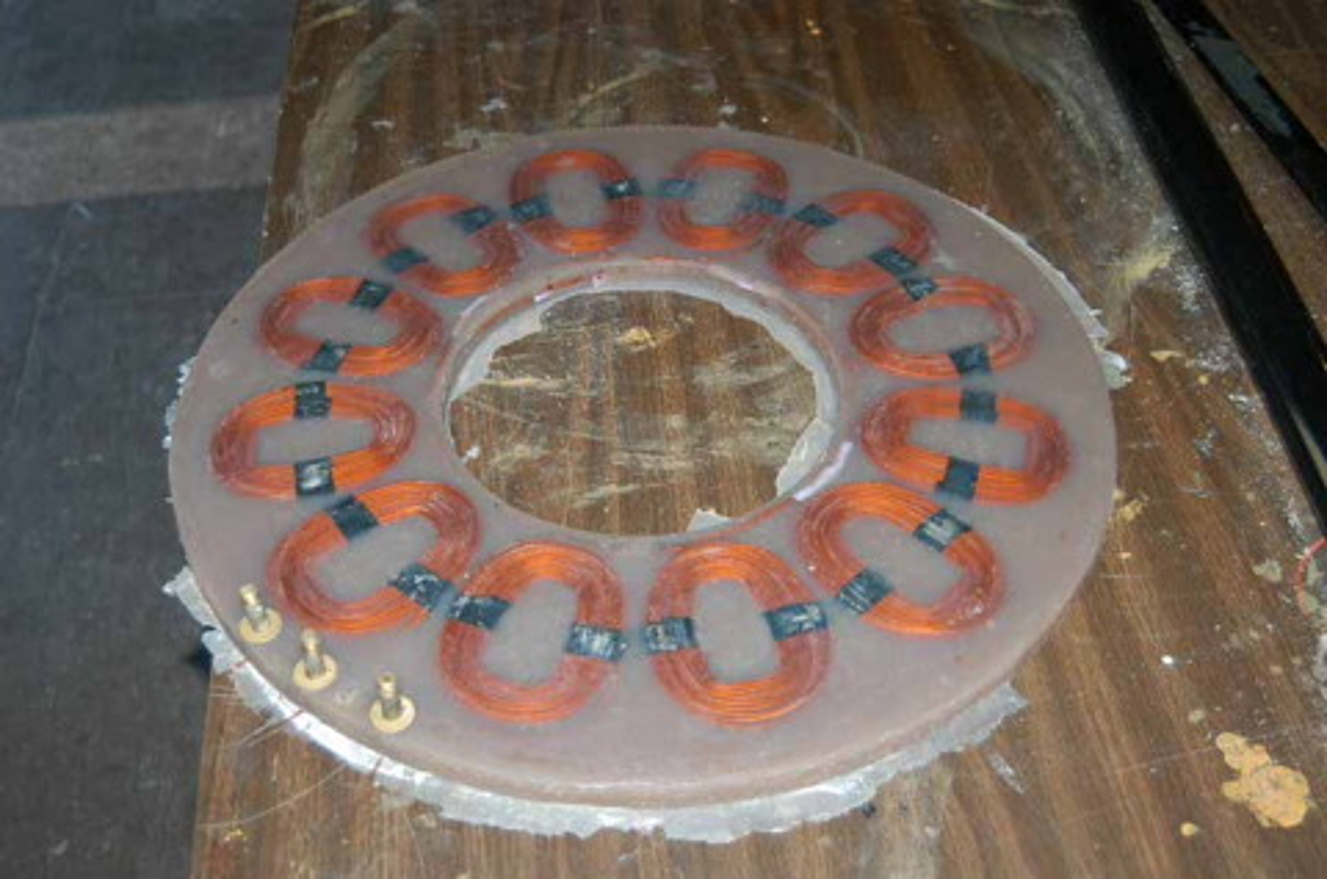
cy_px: 440
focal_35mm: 42
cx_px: 664
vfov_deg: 31.8
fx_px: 1545
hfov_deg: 46.5
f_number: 3.5
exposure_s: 1/60
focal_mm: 28
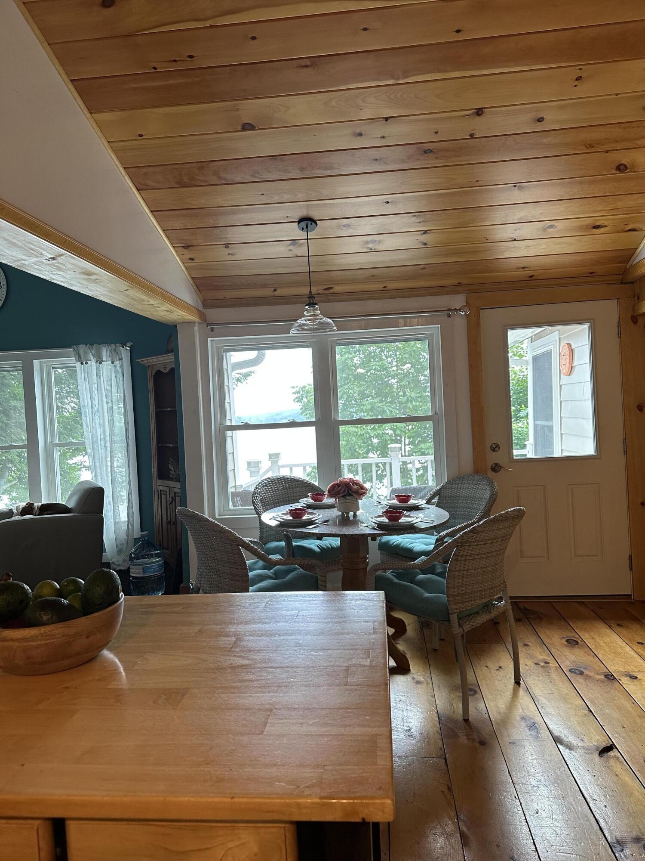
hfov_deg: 56.8
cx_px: 322
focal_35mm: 24
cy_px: 430
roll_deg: +2.7
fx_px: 596
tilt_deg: -2.4
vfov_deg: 71.6
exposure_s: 1/120
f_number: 1.78
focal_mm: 6.86
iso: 200
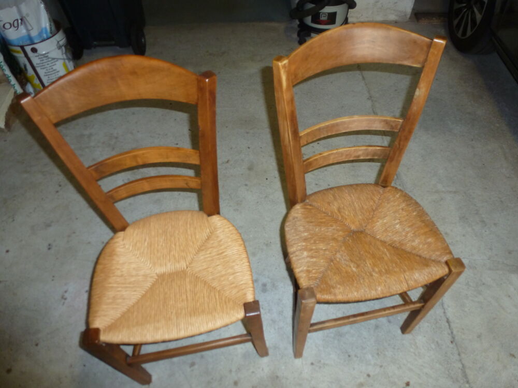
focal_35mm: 24
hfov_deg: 71.6
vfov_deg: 56.8
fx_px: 359
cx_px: 259
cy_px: 194
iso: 200
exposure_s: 1/60
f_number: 3.3
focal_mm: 4.3
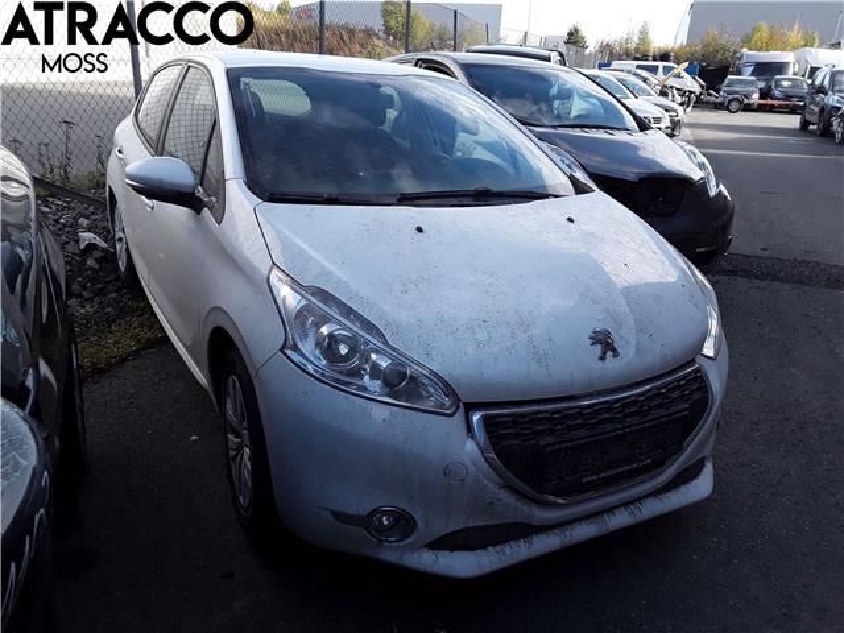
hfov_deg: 63.4
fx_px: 683
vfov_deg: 49.7
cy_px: 316
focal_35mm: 28
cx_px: 422
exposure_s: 1/397
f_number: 1.9
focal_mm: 2.91
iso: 40
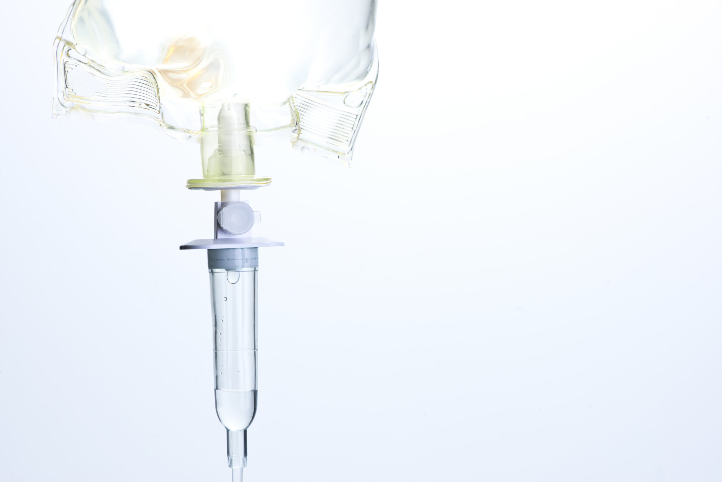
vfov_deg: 13.1
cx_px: 361
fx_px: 2107
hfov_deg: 19.4
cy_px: 241
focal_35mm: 105
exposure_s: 1/100
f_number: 14
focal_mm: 105
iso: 100
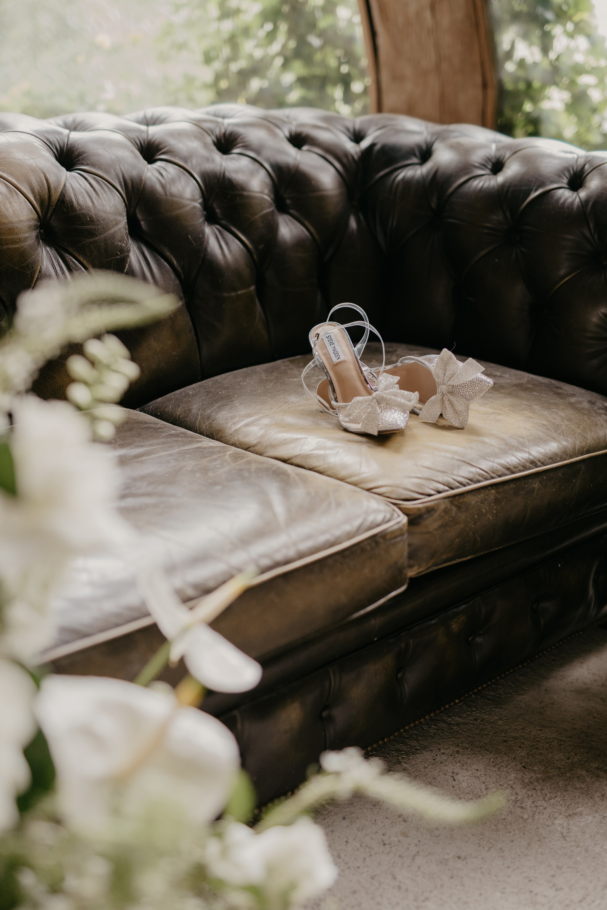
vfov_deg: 39.6
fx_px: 1264
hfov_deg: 27.0
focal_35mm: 50
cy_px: 455
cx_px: 304
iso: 1600
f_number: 1.8
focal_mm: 50
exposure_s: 1/160
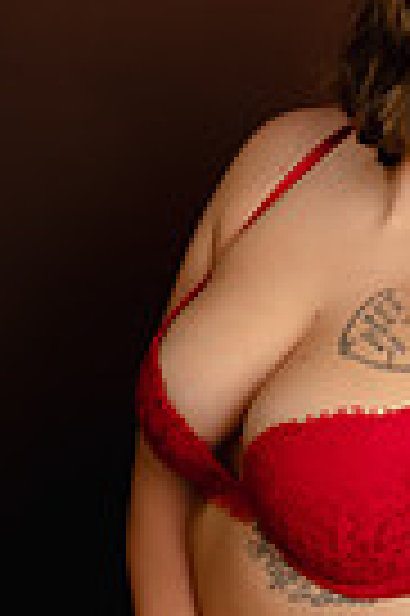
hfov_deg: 11.7
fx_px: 1969
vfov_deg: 17.8
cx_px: 482
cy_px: 378
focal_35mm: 115
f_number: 2
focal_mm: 35
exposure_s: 1/160
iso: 100
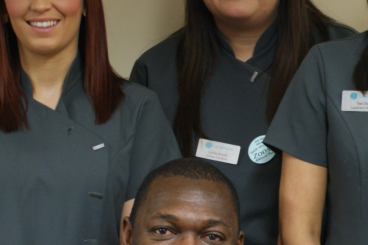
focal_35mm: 113
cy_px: 138
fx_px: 1154
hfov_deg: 17.6
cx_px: 375
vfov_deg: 12.1
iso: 400
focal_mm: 28
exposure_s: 1/15
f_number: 5
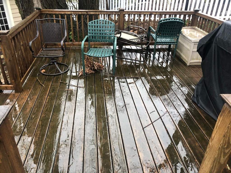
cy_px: 86
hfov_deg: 63.4
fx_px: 187
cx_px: 116
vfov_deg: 49.7
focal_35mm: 28
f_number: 1.8
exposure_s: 1/30
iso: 32
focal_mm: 4
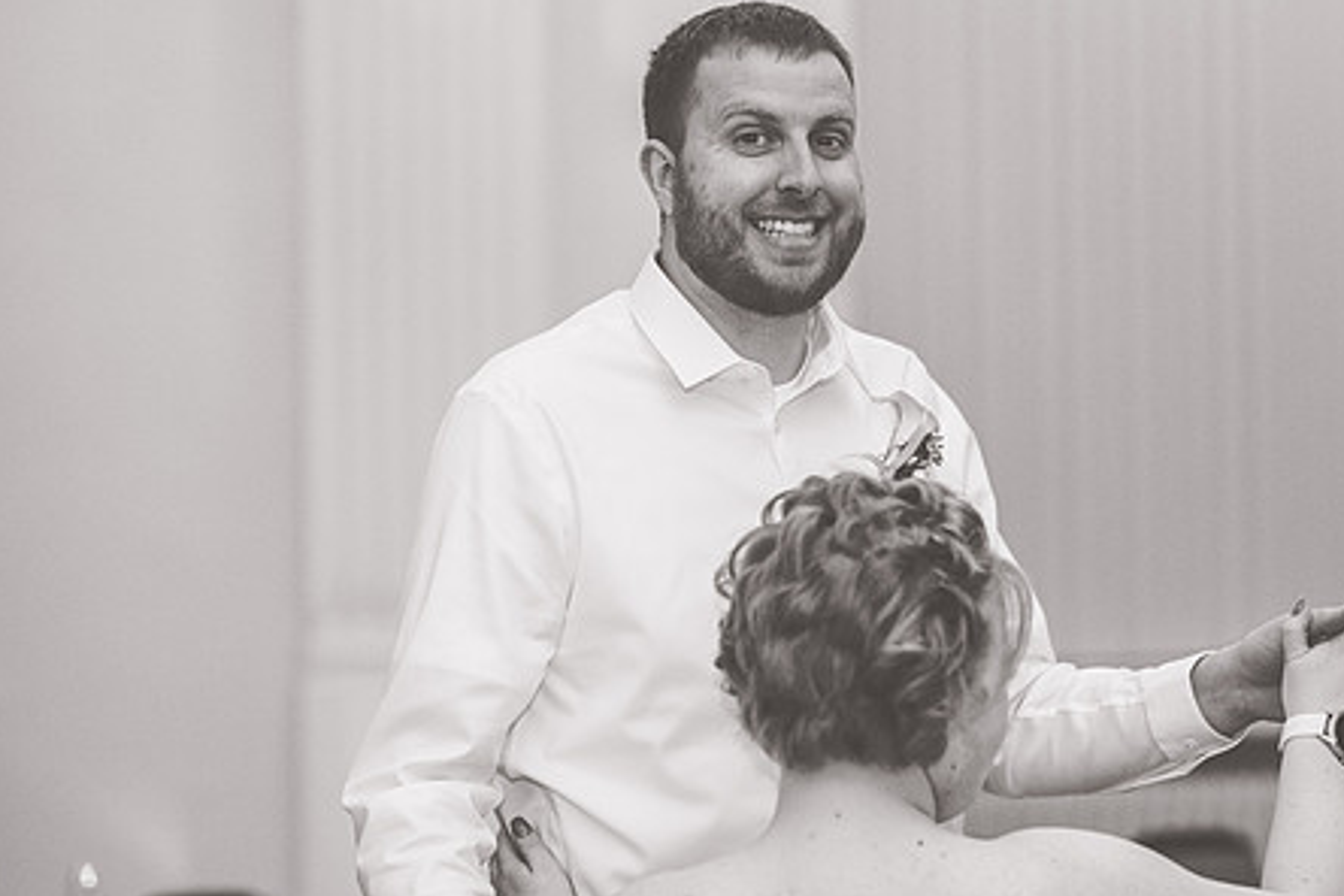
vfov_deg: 12.3
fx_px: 4144
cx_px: 835
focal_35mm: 111
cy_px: 431
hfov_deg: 18.4
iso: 640
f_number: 2.2
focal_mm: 85
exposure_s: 1/125
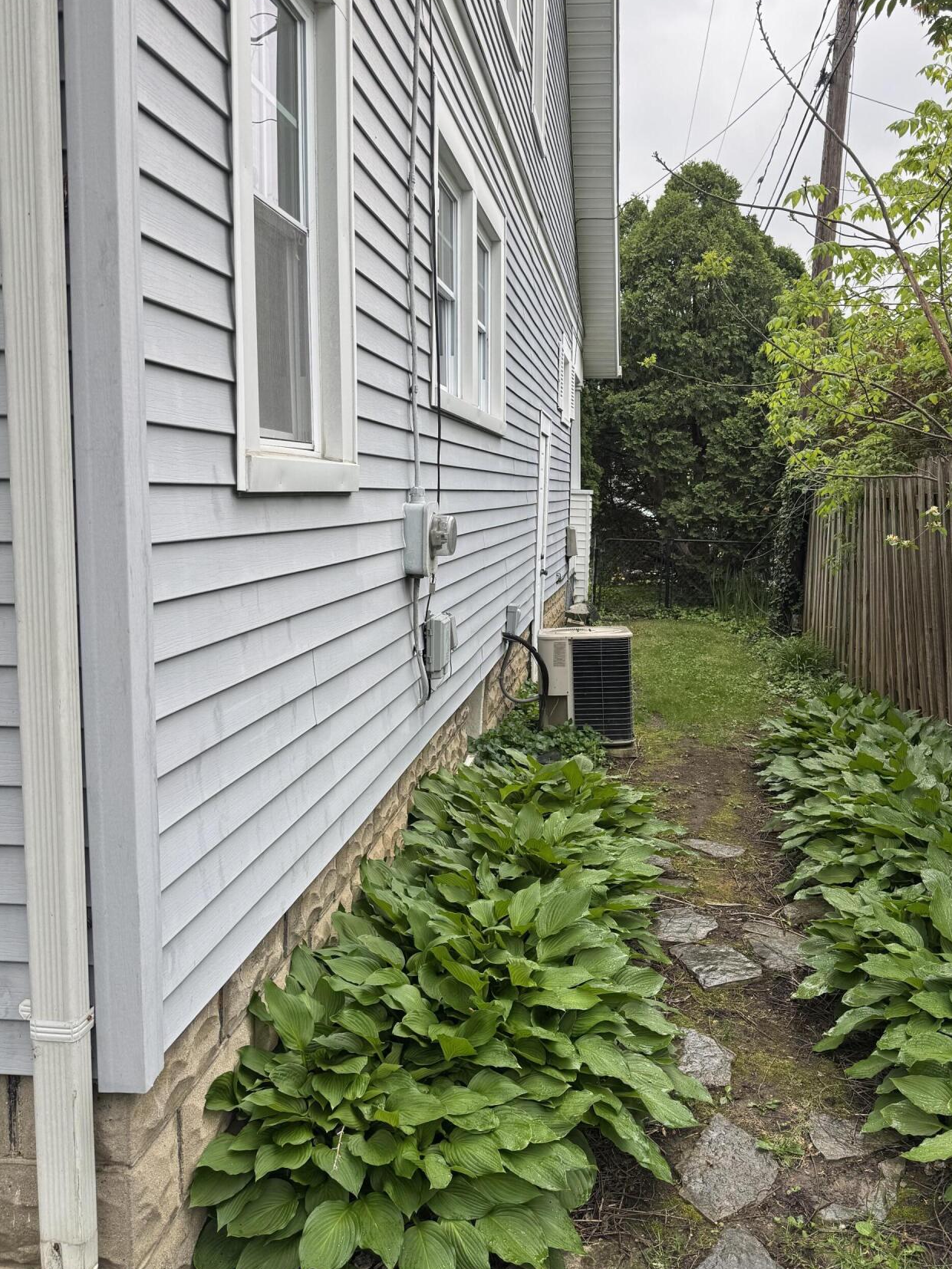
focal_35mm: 29
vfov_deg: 61.6
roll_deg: -1.0
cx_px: 562
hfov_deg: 48.0
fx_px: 1064
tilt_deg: -6.9
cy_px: 610
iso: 80
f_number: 1.78
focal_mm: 6.76
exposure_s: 1/433
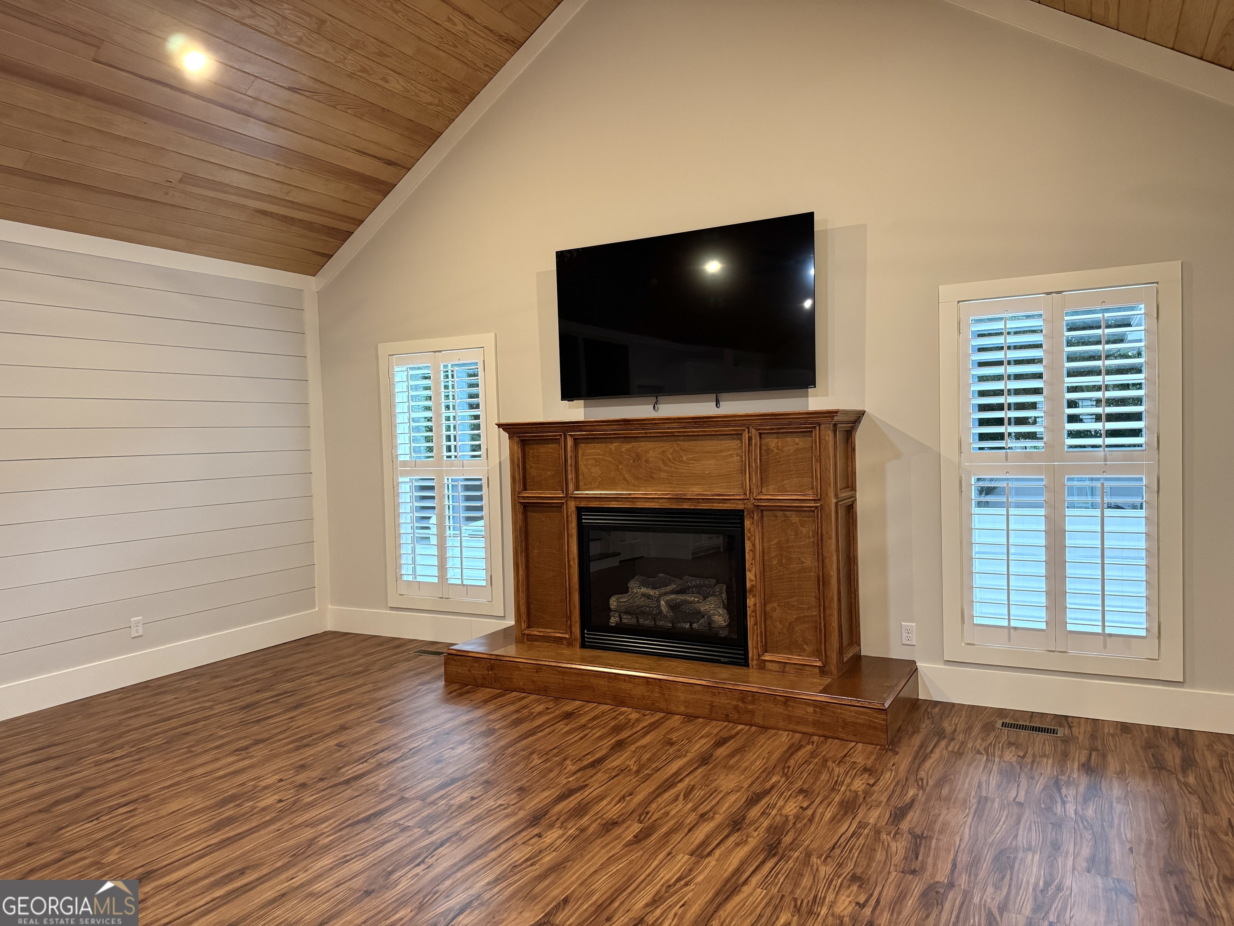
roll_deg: +1.3
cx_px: 617
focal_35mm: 24
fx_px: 856
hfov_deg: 71.6
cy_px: 463
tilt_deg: -2.7
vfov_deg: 56.8
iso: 400
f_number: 1.78
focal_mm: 6.76
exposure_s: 1/60
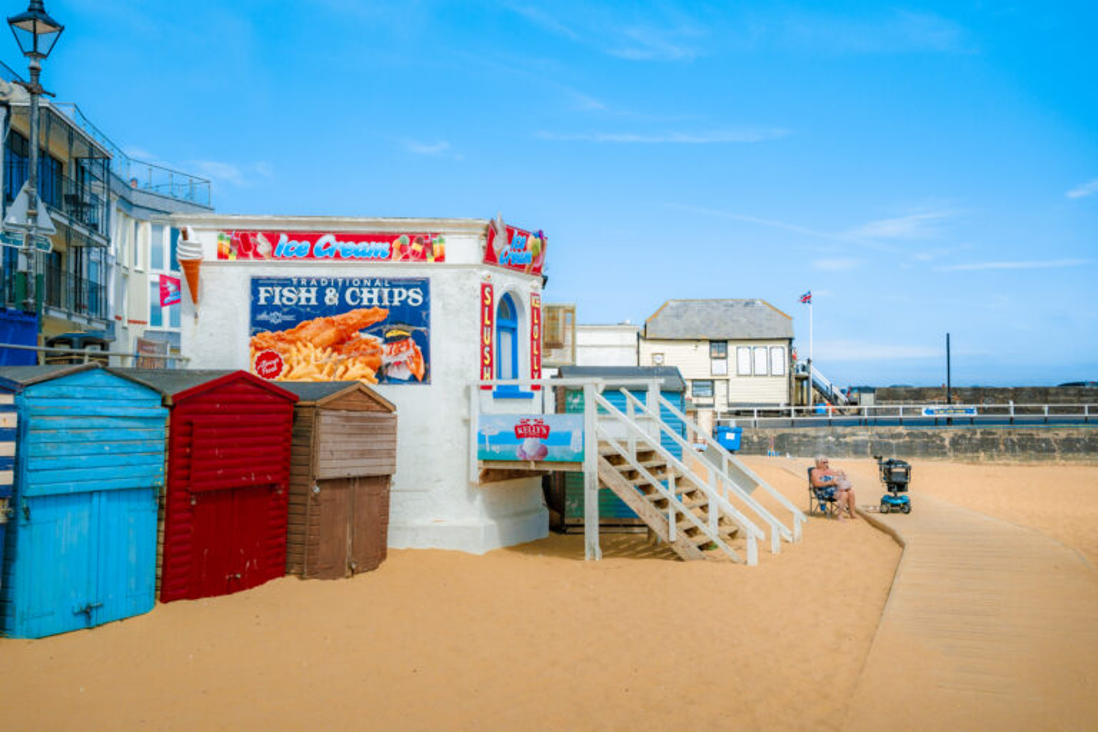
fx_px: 1022
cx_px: 549
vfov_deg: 39.4
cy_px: 366
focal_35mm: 34
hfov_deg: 56.5
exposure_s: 1/6400
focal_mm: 33.5
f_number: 6.3
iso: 320
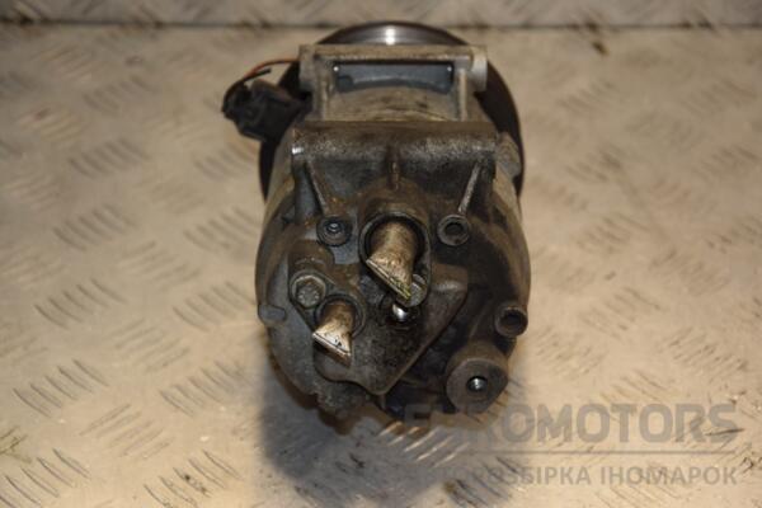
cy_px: 254
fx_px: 2381
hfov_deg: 18.2
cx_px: 381
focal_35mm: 112
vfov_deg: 12.2
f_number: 5.6
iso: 800
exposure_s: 1/200
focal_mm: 75
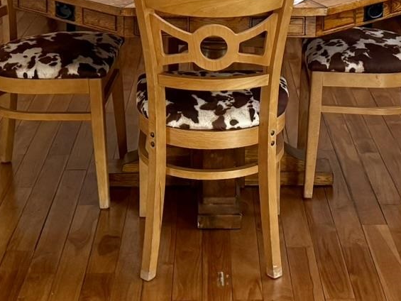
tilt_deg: -7.9
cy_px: -90
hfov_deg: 22.5
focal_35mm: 87
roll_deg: -1.1
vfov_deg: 16.1
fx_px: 1008
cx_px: 245
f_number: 1.78
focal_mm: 6.76
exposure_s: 1/120
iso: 320
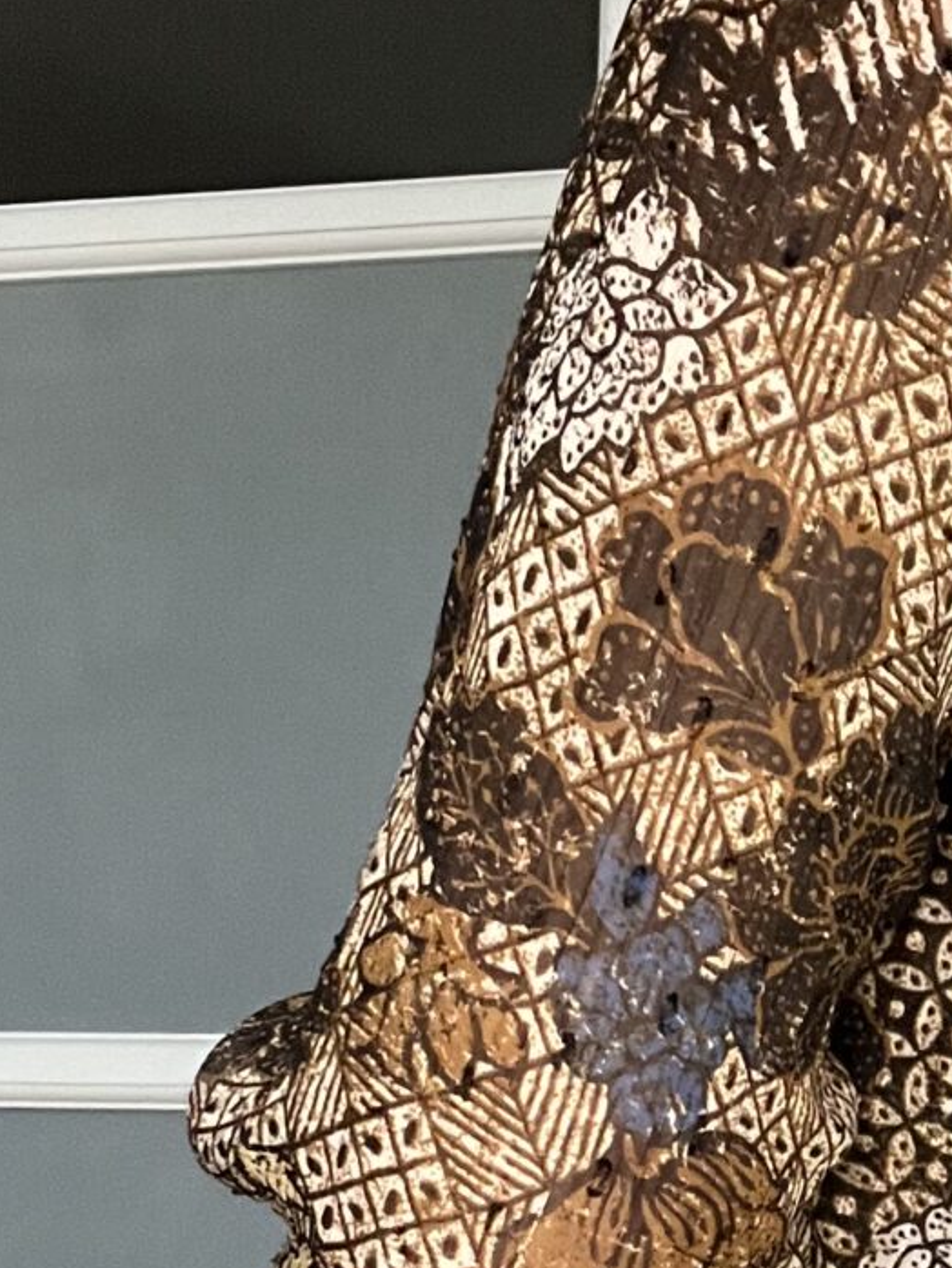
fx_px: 3225
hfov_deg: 16.1
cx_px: 1181
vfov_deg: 21.3
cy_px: 1324
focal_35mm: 88
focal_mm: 2.71
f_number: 2.2
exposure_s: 1/37
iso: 400
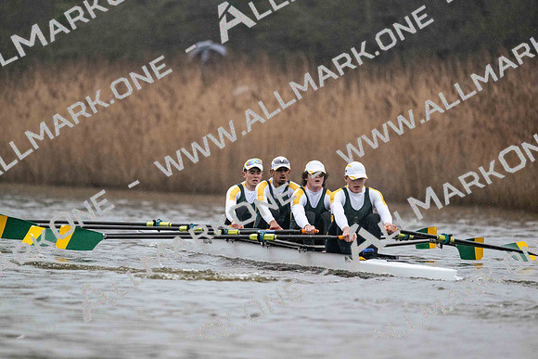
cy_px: 180
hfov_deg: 5.2
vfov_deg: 3.4
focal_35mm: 400
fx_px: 5979
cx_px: 269
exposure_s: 1/1600
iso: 6400
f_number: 4.5
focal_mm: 400
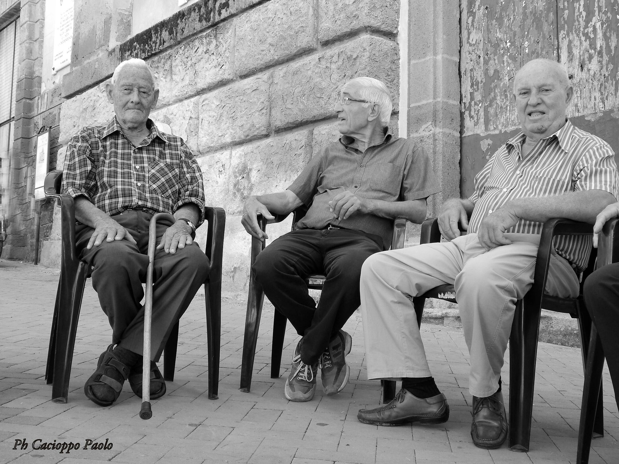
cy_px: 232
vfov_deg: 29.7
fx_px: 876
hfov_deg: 38.9
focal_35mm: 49
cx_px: 310
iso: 125
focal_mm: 8.6
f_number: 3.7
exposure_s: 1/125
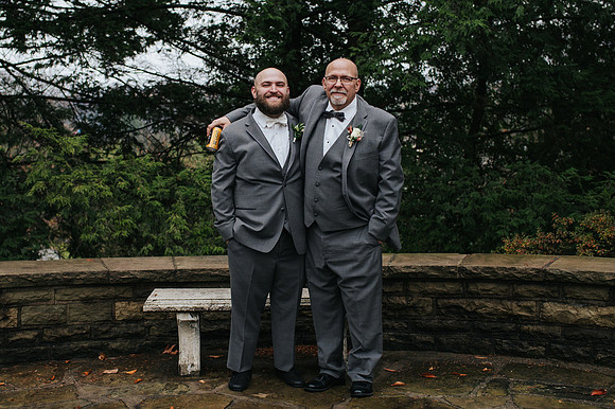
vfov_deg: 29.1
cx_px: 264
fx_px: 789
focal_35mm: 46
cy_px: 196
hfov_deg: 42.5
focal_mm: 35
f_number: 3.2
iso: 800
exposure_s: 1/400
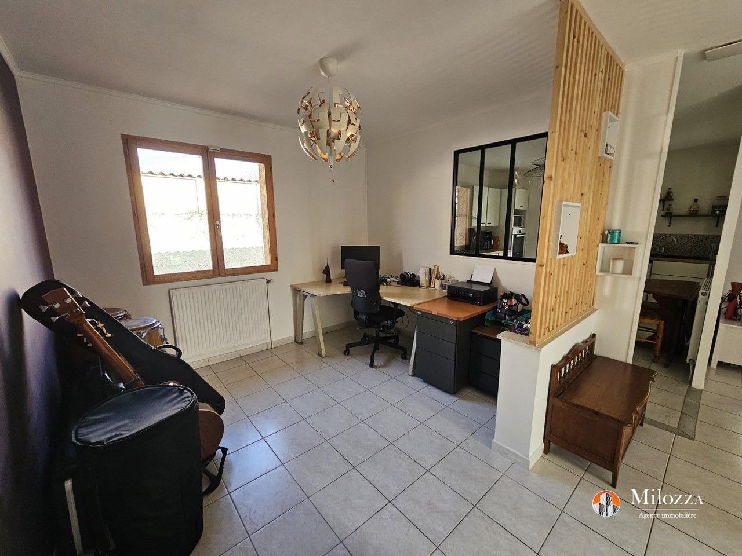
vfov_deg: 89.9
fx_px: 279
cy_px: 278
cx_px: 371
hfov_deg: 106.2
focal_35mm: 13
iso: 100
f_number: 2.2
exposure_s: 1/71
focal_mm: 2.2
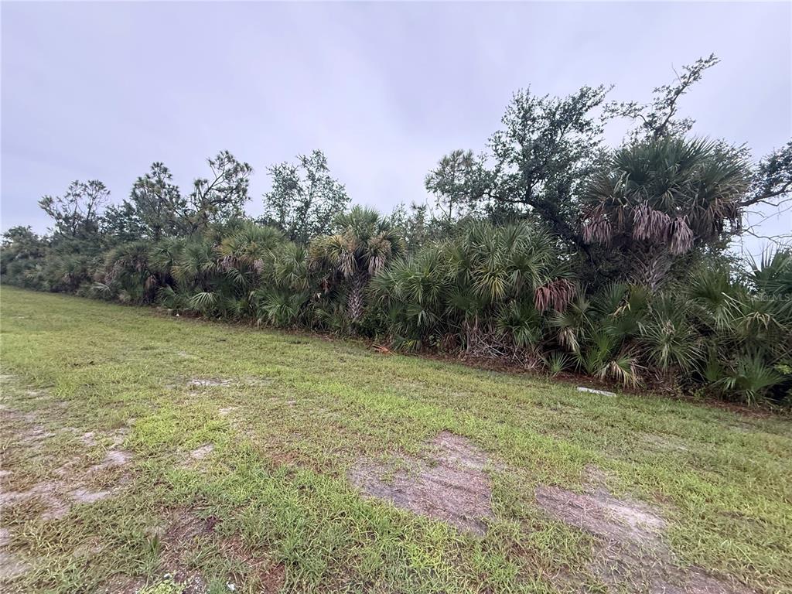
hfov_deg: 102.1
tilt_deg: +1.0
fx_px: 320
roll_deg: -1.1
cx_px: 396
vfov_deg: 85.7
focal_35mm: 14
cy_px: 297
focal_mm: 2.22
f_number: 2.2
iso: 250
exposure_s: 1/99
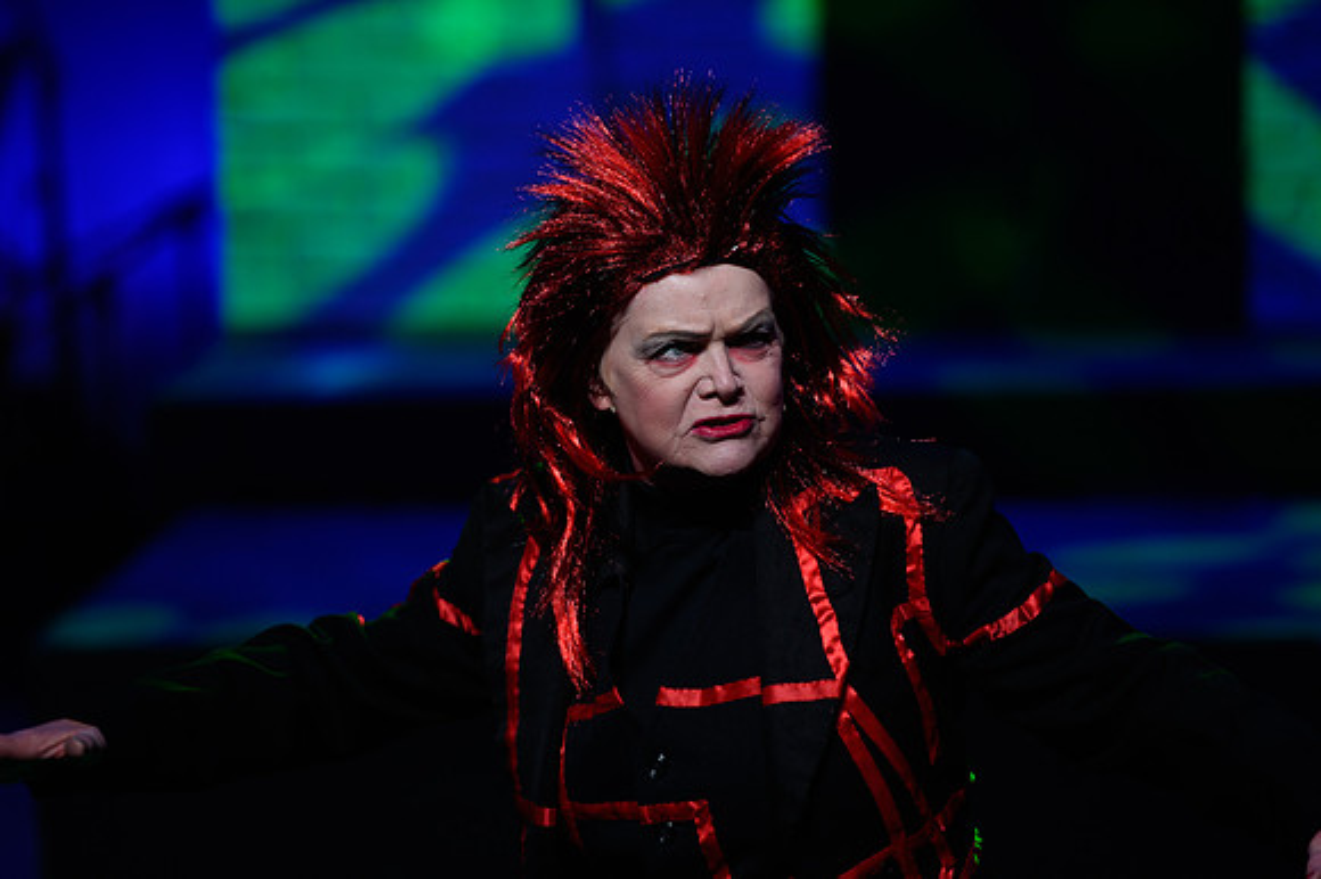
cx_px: 660
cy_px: 440
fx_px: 7334
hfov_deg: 10.3
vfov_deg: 6.9
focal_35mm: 200
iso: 800
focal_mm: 200
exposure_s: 1/100
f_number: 2.8
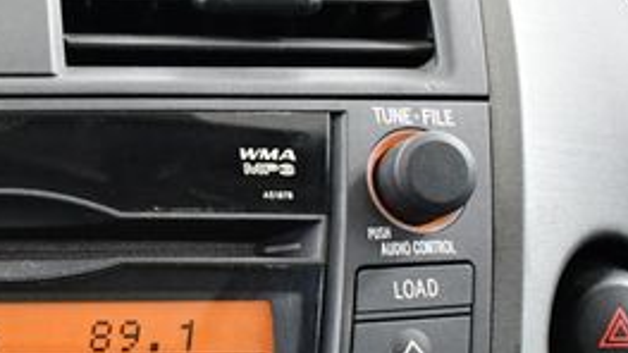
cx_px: -91
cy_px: 277
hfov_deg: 21.7
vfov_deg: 13.1
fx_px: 1532
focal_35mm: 92
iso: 3200
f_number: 3.5
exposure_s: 1/80
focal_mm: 18
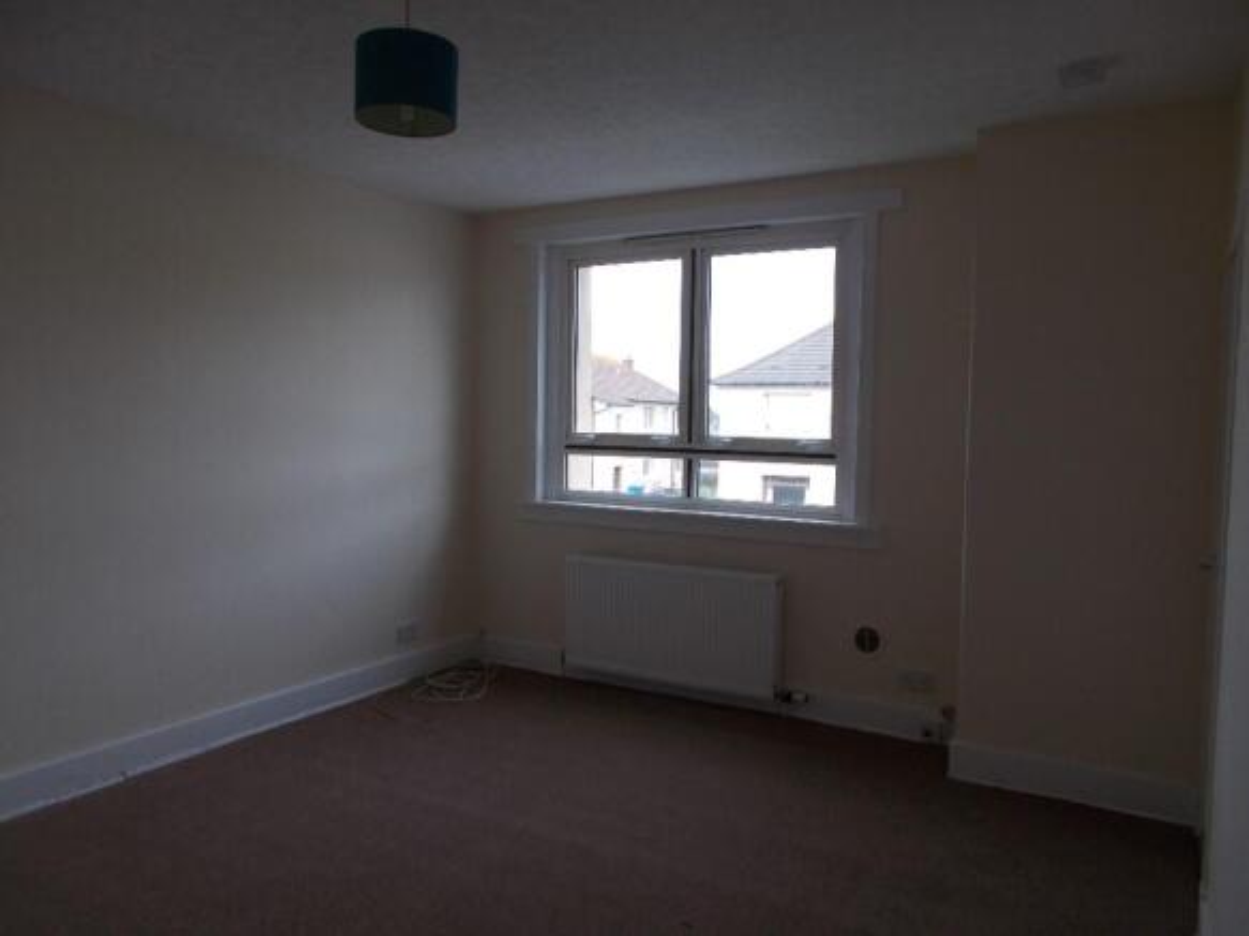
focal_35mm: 26
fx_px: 938
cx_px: 624
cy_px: 468
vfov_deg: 53.0
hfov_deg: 67.3
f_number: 3.2
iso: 80
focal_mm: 4.6
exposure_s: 1/125
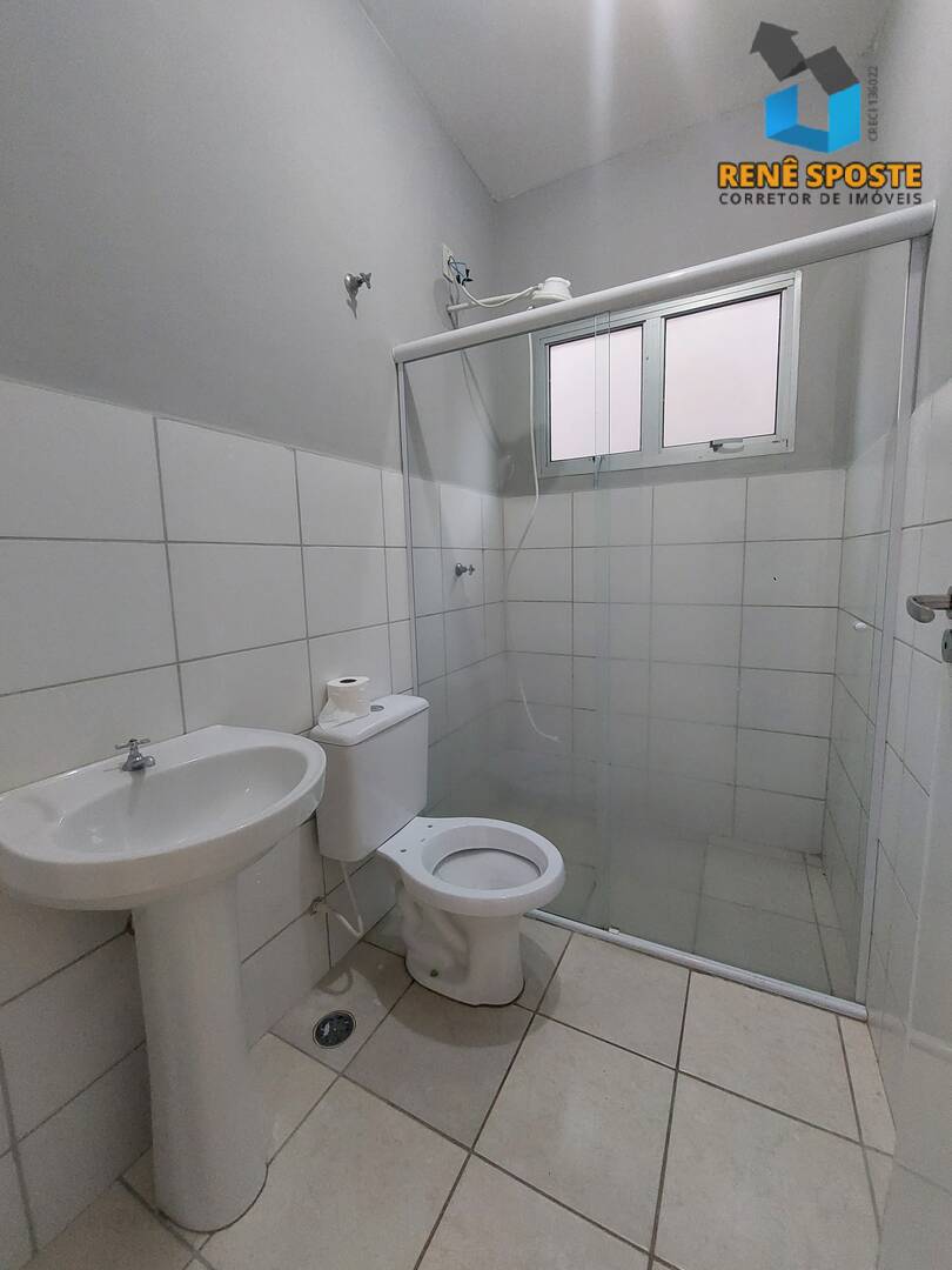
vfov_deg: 106.2
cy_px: 635
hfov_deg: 89.9
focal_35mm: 13
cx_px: 476
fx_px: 477
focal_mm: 1.74
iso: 320
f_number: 2.2
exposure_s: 1/60
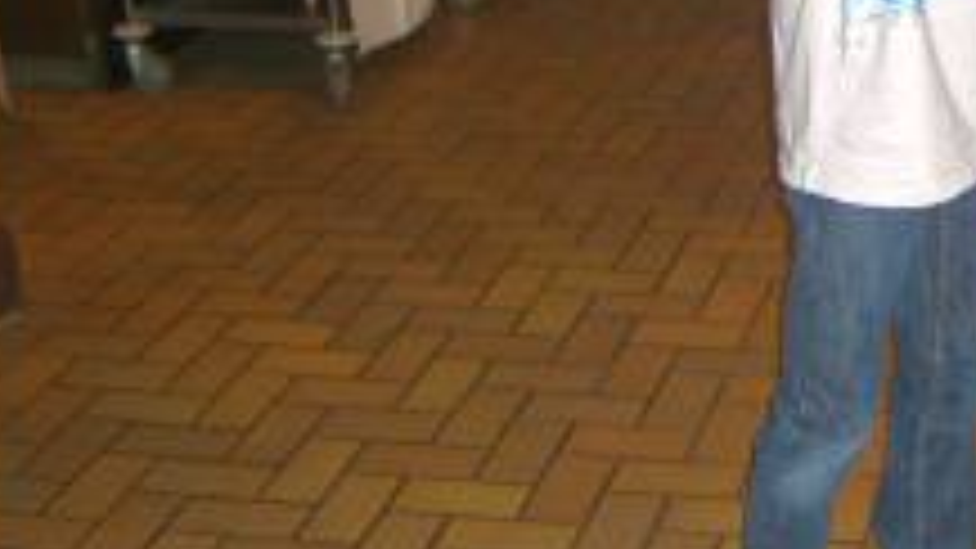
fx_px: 2044
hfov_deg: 25.9
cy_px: 72
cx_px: 895
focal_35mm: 79
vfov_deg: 15.1
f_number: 2.8
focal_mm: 7.9
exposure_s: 1/60
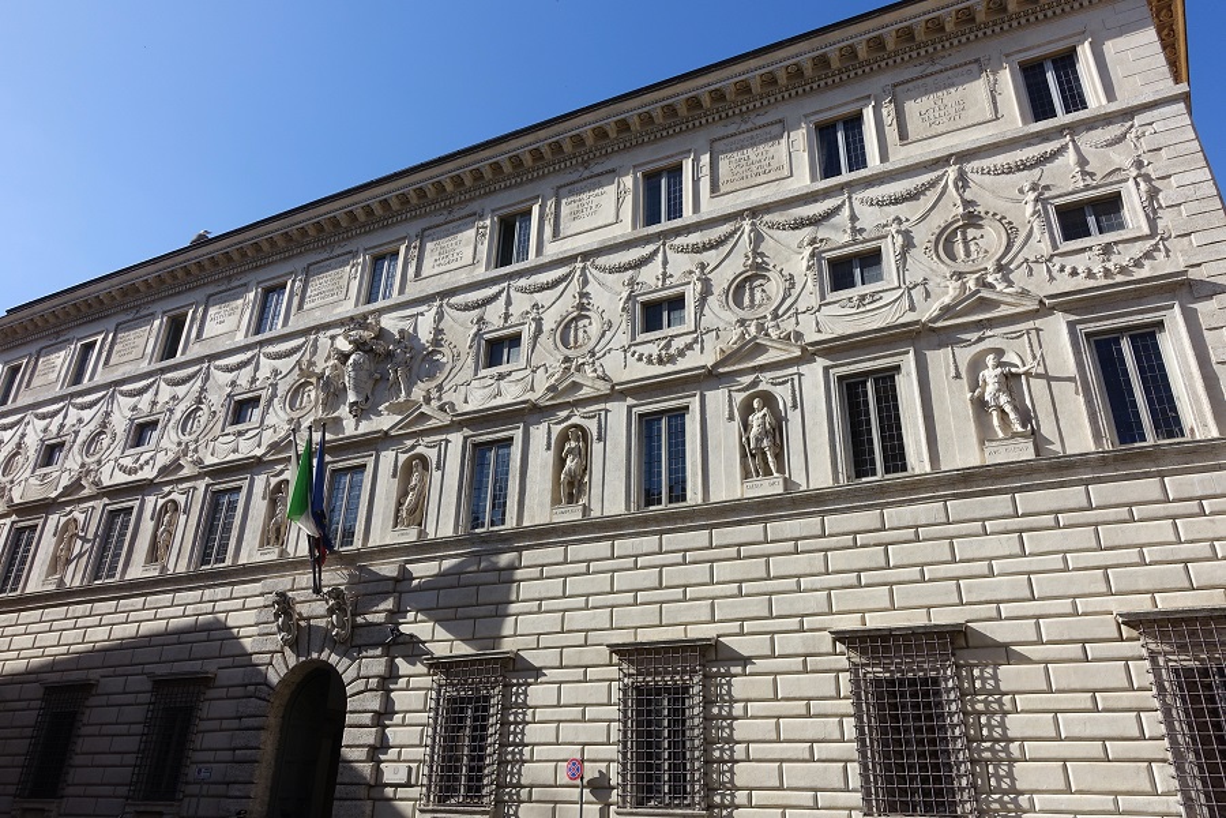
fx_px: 817
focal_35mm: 24
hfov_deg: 73.7
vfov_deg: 53.1
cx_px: 613
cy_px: 409
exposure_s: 1/640
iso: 125
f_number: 5.6
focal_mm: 8.8
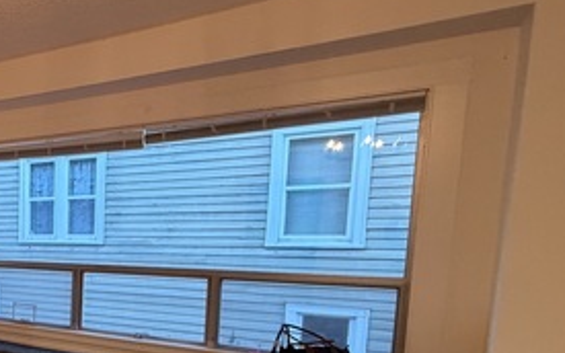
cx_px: -100
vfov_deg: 34.1
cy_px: 289
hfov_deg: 40.0
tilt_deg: -7.8
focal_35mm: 36
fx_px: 554
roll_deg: +0.6
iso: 400
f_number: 2.2
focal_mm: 2.22
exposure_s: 1/60
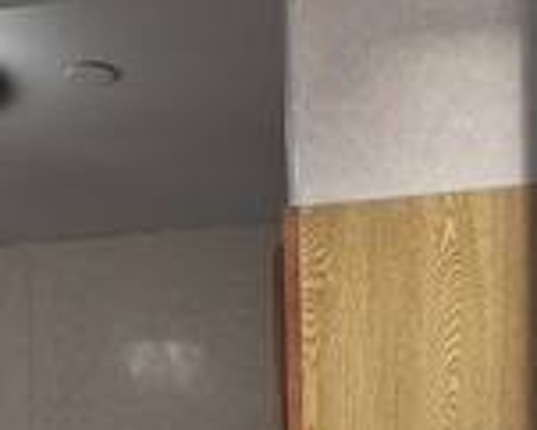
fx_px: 1574
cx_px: 263
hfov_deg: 19.4
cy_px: 926
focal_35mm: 99
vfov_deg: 13.0
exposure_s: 1/120
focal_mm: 5.4
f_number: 1.8
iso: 160
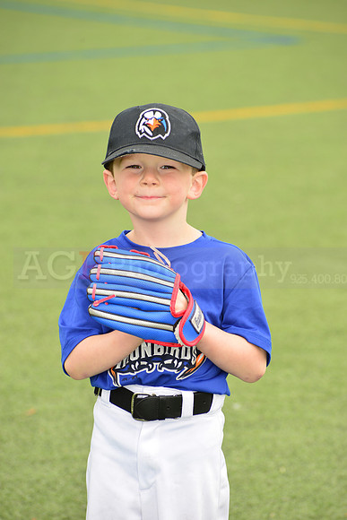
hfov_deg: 6.9
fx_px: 2890
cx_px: 174
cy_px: 260
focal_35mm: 200
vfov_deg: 10.3
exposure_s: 1/200
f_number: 8
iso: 250
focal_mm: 200
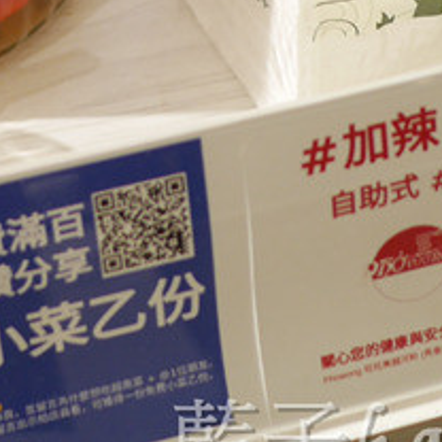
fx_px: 1661
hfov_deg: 14.9
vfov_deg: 14.4
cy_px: -167
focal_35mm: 115
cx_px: -2
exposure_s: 1/60
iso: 320
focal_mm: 15
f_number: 1.7
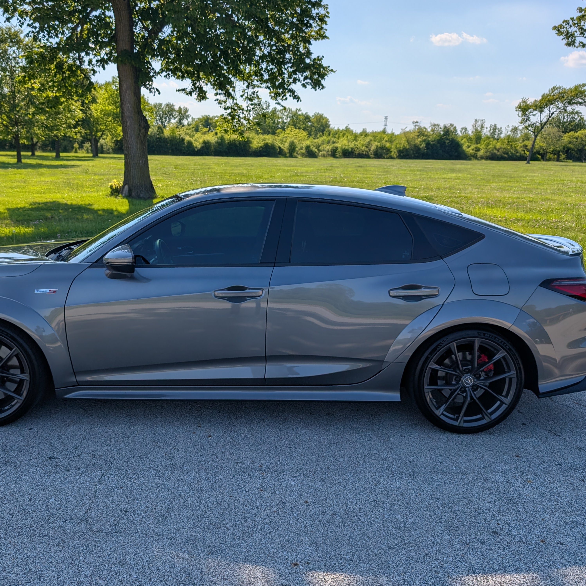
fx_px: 555
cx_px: 255
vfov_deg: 55.6
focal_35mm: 29
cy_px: 290
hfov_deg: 55.5
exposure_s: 1/1587
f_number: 1.68
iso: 21
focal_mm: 6.9
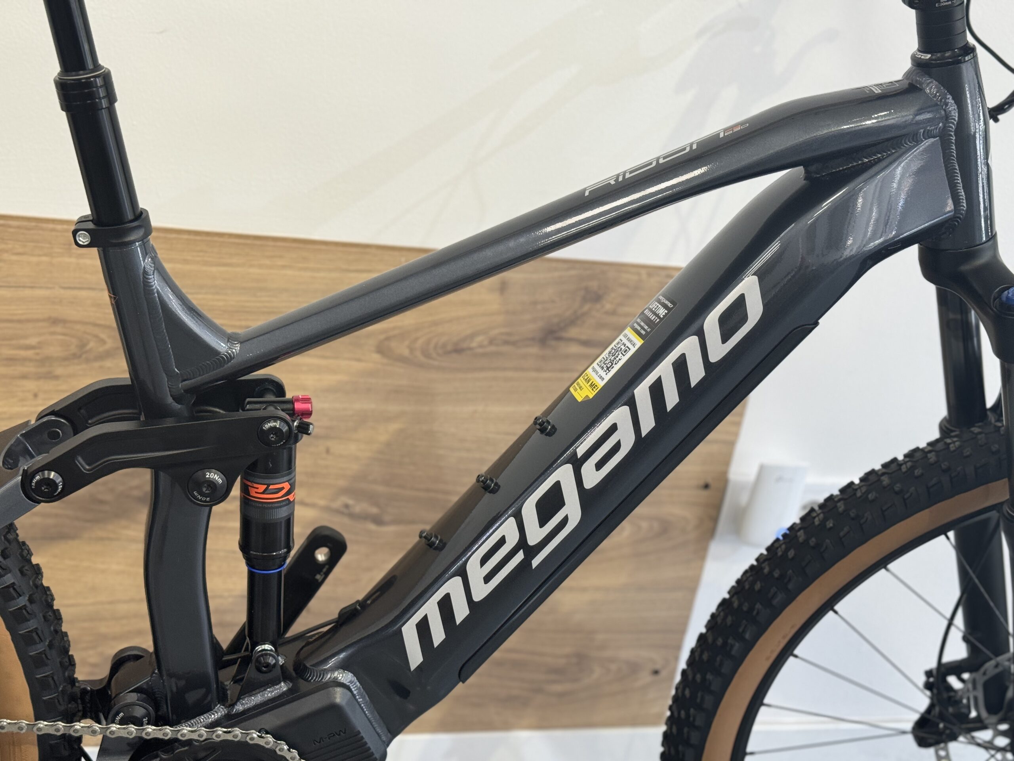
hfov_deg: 39.7
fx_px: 1406
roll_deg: -9.6
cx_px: 507
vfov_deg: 30.3
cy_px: 380
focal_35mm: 48
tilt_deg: -21.3
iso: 80
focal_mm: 6.76
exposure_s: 1/100
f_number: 1.78
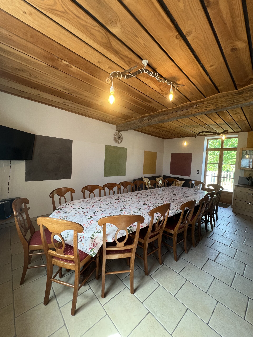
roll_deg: -2.9
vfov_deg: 106.2
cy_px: 168
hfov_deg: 89.9
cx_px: 126
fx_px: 127
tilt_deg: -2.8
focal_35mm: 13
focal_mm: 1.57
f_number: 1.8
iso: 125
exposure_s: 1/100
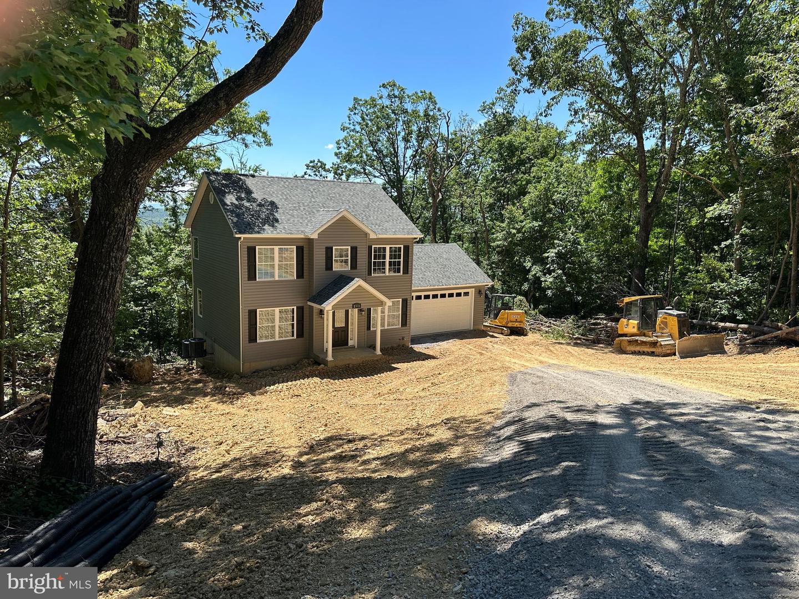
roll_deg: -2.1
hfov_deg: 71.6
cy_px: 300
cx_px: 400
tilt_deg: -11.6
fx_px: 554
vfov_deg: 56.8
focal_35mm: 24
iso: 80
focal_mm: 6.86
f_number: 1.78
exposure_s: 1/2252
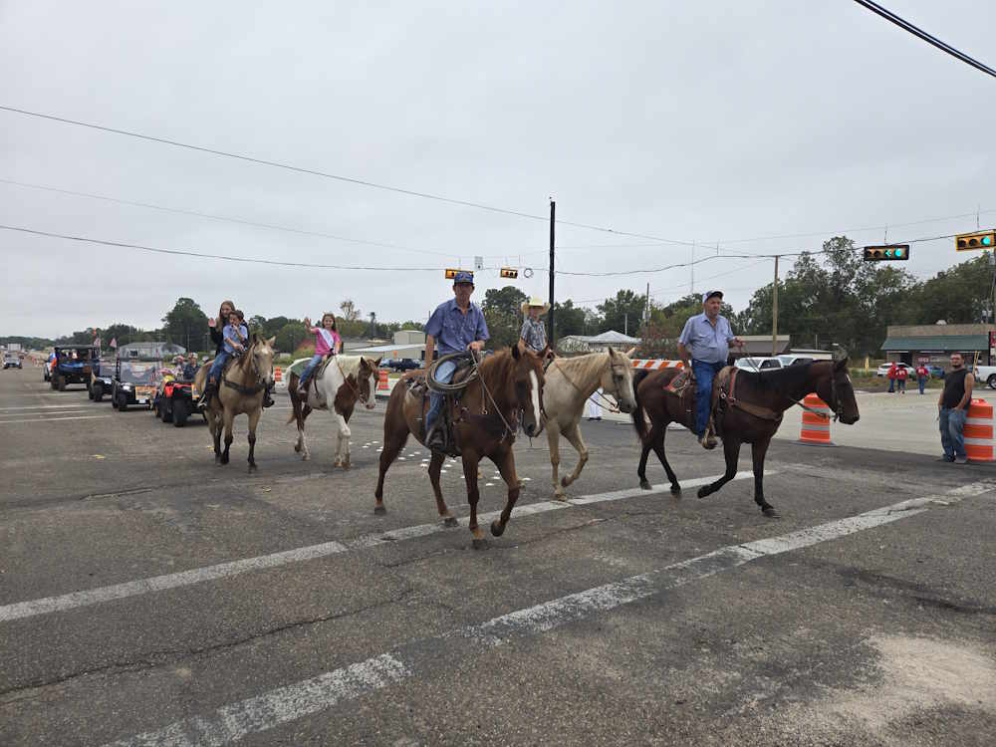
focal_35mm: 23
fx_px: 662
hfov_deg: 73.9
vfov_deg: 58.9
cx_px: 498
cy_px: 374
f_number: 1.8
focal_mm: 5.4
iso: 25
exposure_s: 1/742
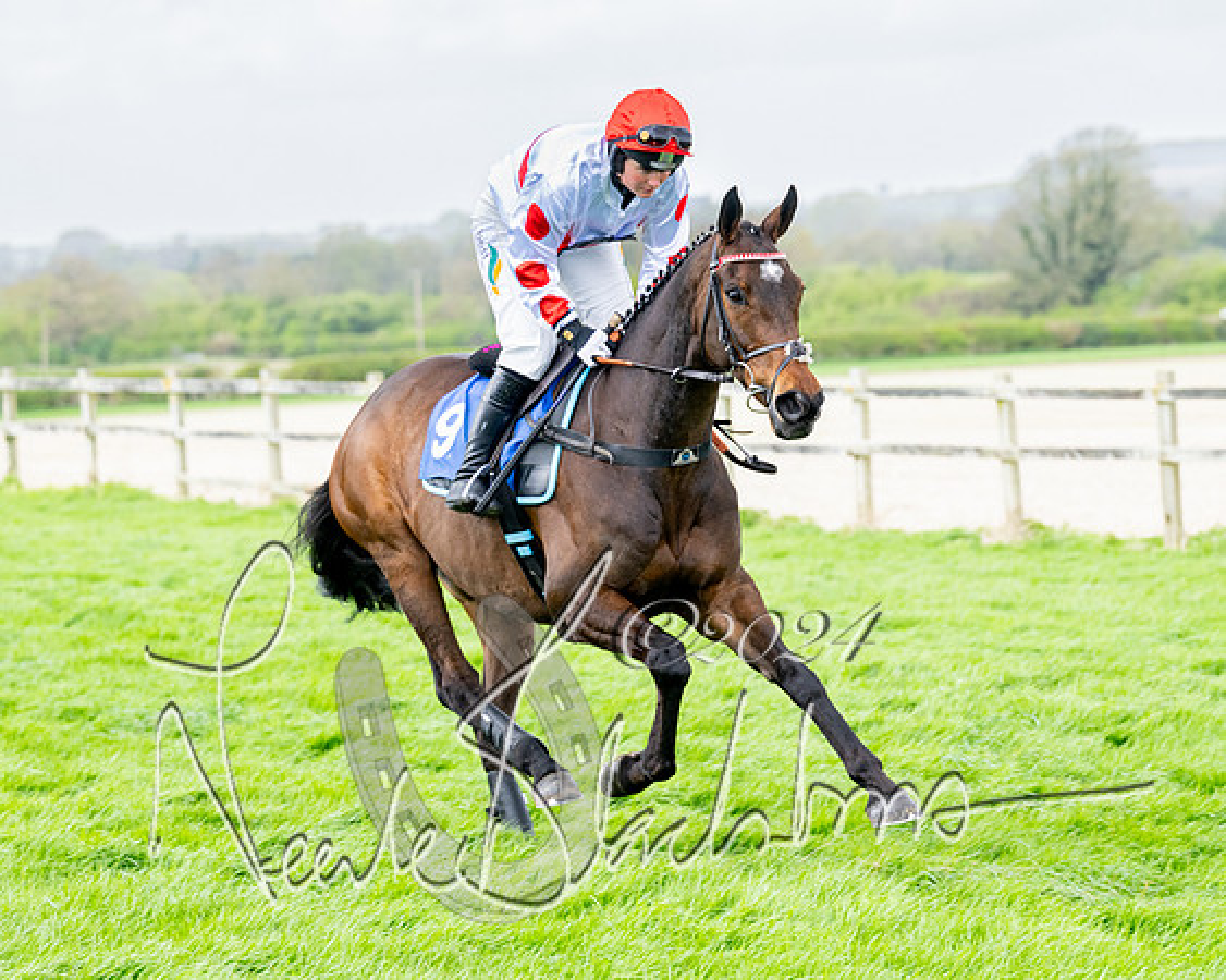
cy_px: 497
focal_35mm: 150
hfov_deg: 12.8
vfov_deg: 10.3
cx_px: 803
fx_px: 5443
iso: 400
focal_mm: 95
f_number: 4
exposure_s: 1/800
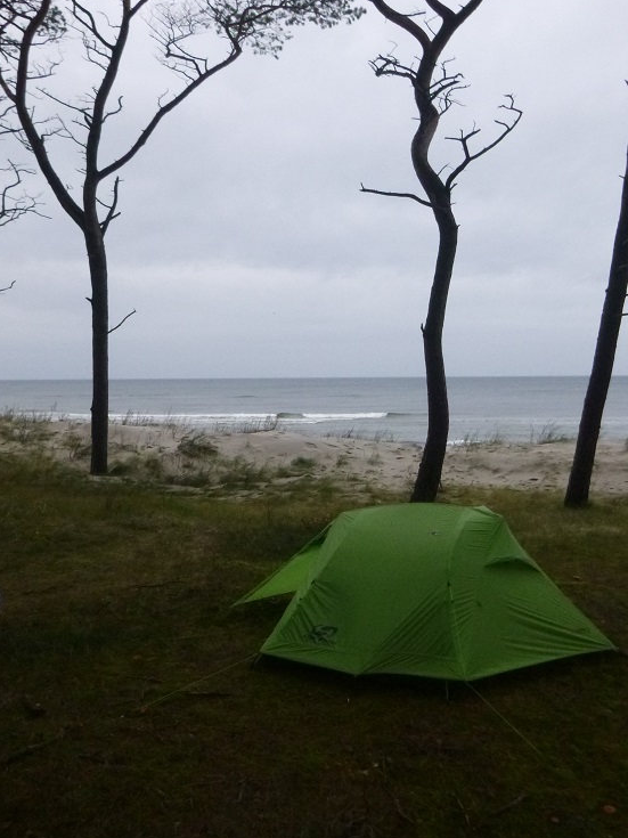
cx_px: 323
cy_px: 415
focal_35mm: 34
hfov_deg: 41.8
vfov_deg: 54.0
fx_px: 823
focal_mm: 4.5
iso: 400
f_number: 3.9
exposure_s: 1/50
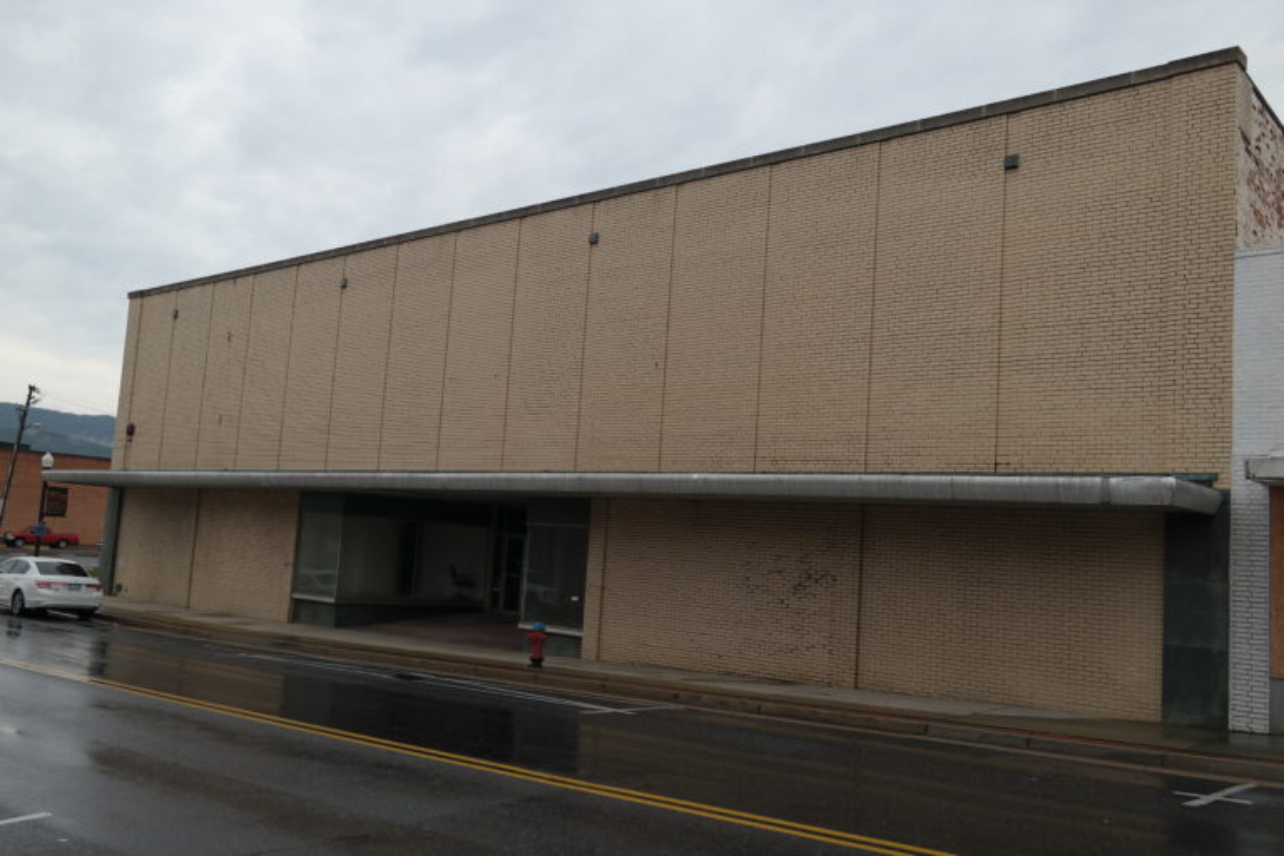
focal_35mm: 30
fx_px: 1070
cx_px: 642
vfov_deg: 43.6
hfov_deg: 61.9
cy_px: 428
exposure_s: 1/125
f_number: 4
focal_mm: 20
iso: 100
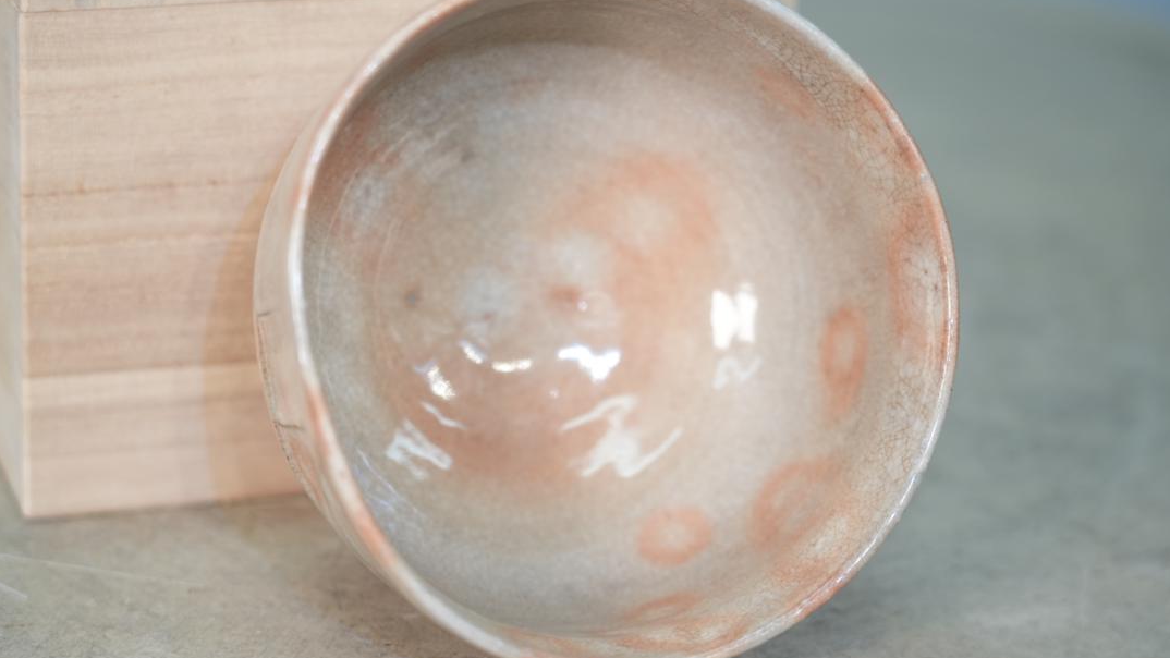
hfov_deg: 19.3
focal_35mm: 111
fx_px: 3443
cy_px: 336
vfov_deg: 10.9
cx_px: 587
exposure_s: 1/125
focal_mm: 105
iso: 1000
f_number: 4
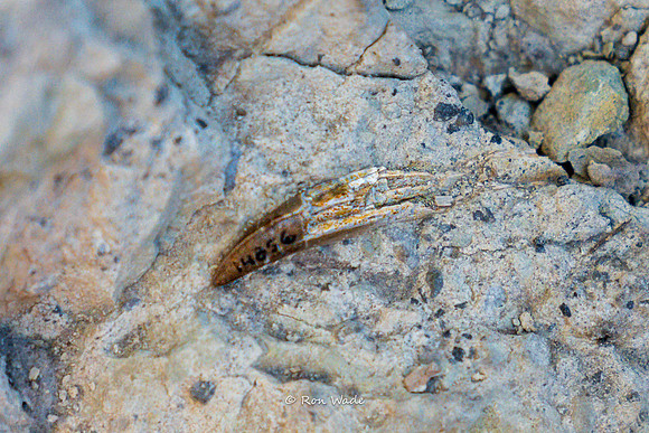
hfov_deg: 12.5
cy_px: 200
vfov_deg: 8.4
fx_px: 2963
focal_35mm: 164
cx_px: 356
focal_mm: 70
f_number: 2.8
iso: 2000
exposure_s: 1/160
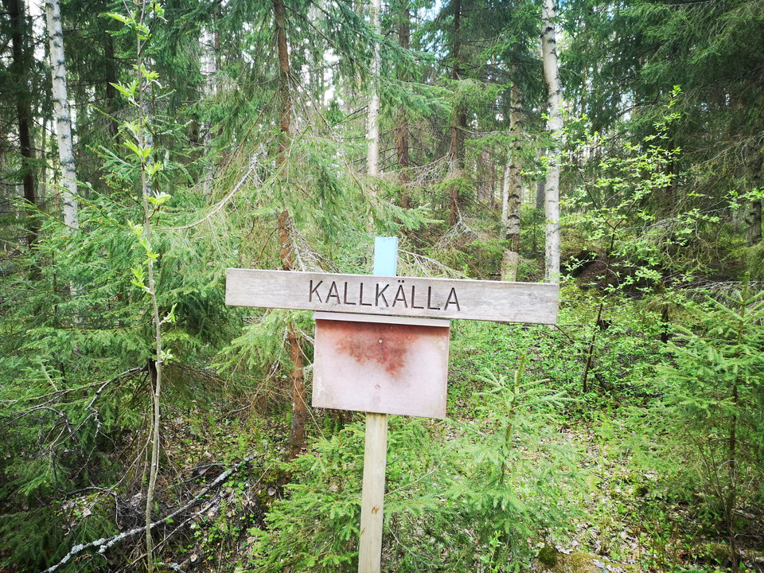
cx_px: 382
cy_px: 286
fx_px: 596
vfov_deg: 51.4
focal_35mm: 27
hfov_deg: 65.3
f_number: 1.8
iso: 160
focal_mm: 5.58
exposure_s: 1/40
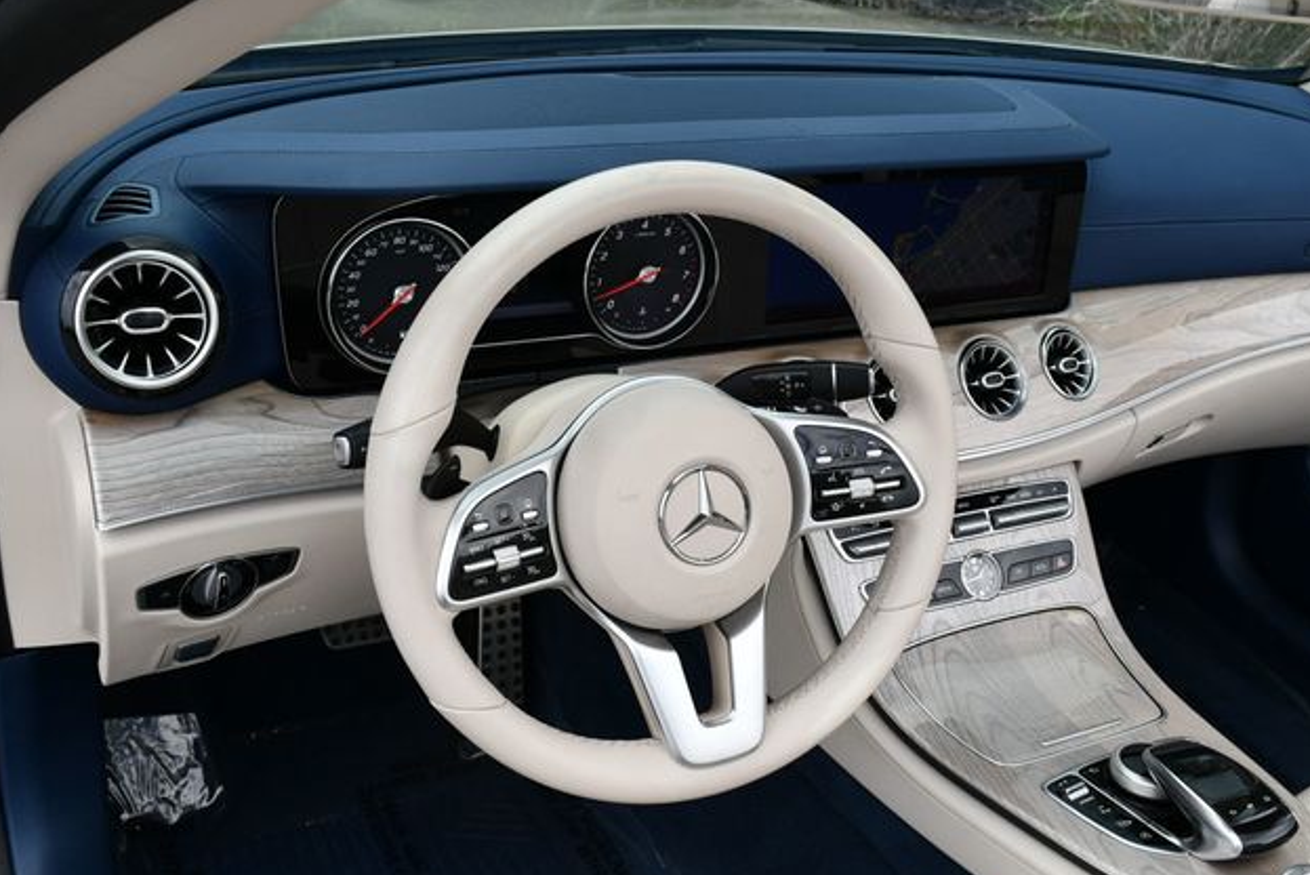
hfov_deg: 51.9
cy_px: 440
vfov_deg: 36.0
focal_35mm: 37
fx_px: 1347
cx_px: 664
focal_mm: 18
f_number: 8
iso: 180
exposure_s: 1/250
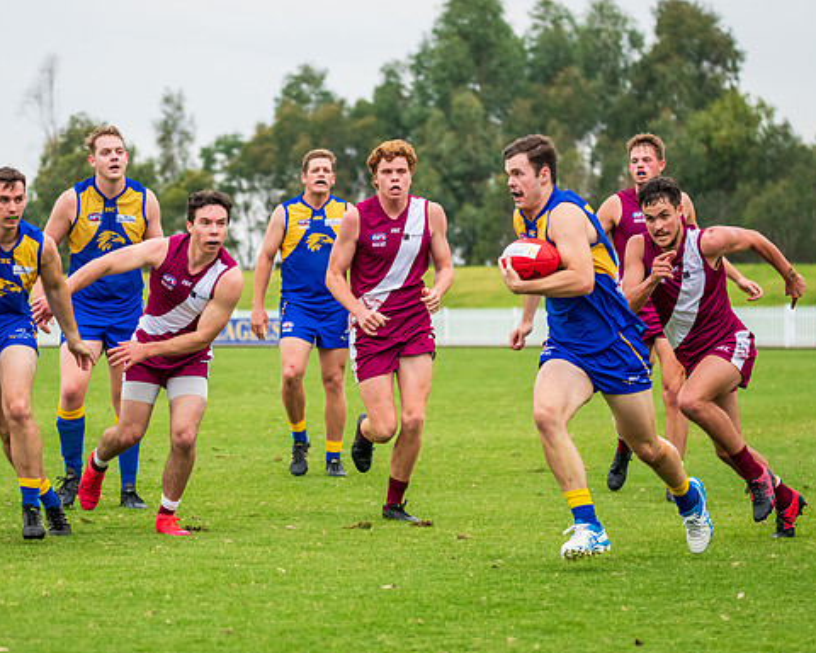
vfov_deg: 6.6
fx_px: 5675
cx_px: 347
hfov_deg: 8.2
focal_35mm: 235
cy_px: 330
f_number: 6.3
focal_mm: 190
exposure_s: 1/1250
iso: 1000
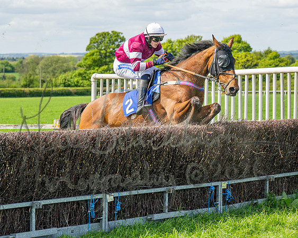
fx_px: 1122
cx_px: 131
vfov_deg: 12.1
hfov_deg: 15.1
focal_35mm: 127
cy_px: 139
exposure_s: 1/2500
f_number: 4
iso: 400
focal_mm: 70
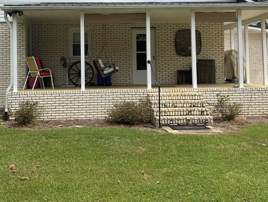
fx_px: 395
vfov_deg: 28.1
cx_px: 107
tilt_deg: +2.1
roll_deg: +1.4
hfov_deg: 37.3
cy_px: 45
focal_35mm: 51
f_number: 1.6
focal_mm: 5.1
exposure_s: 1/4202
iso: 32
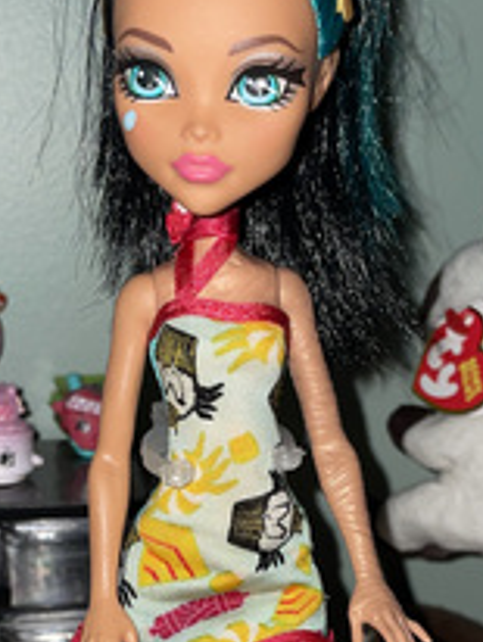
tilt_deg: -21.9
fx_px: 1170
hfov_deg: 23.3
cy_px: 561
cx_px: 235
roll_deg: -0.7
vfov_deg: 29.6
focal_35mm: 63
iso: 32
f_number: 1.6
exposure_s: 1/4
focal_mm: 4.2
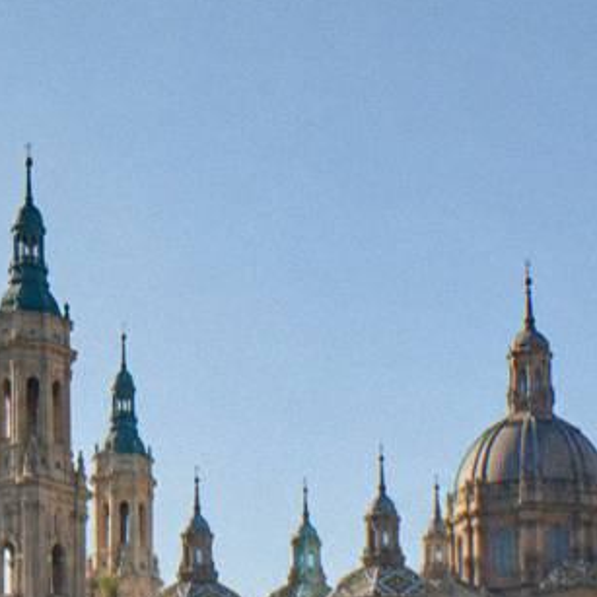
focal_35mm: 130
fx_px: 2537
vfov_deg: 13.2
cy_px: 603
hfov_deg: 13.4
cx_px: 264
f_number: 7.1
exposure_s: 1/640
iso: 500
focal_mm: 47
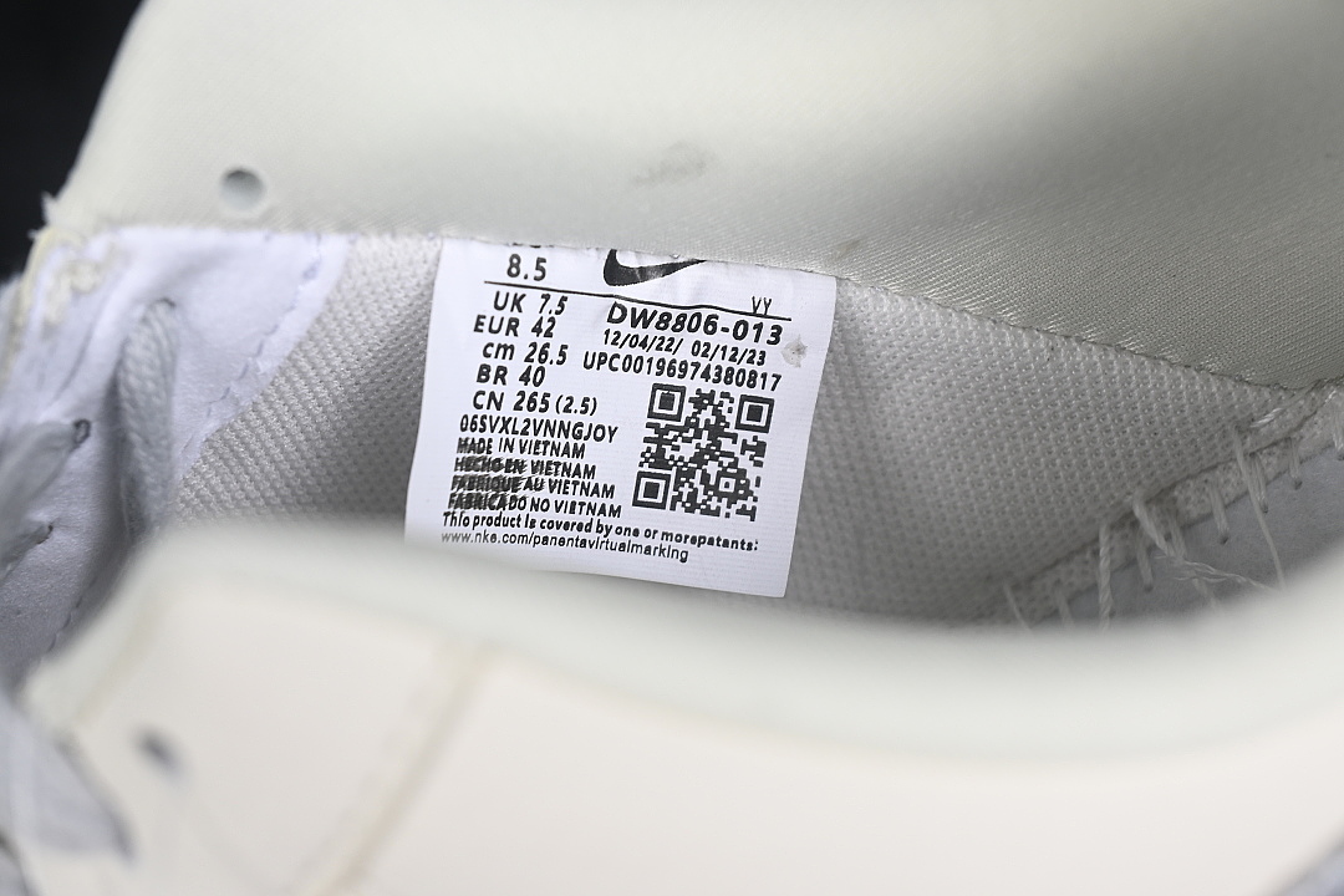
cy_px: 448
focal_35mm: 75
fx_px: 2800
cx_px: 672
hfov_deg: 27.0
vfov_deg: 18.2
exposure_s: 1/80
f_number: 7.1
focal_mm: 50
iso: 160
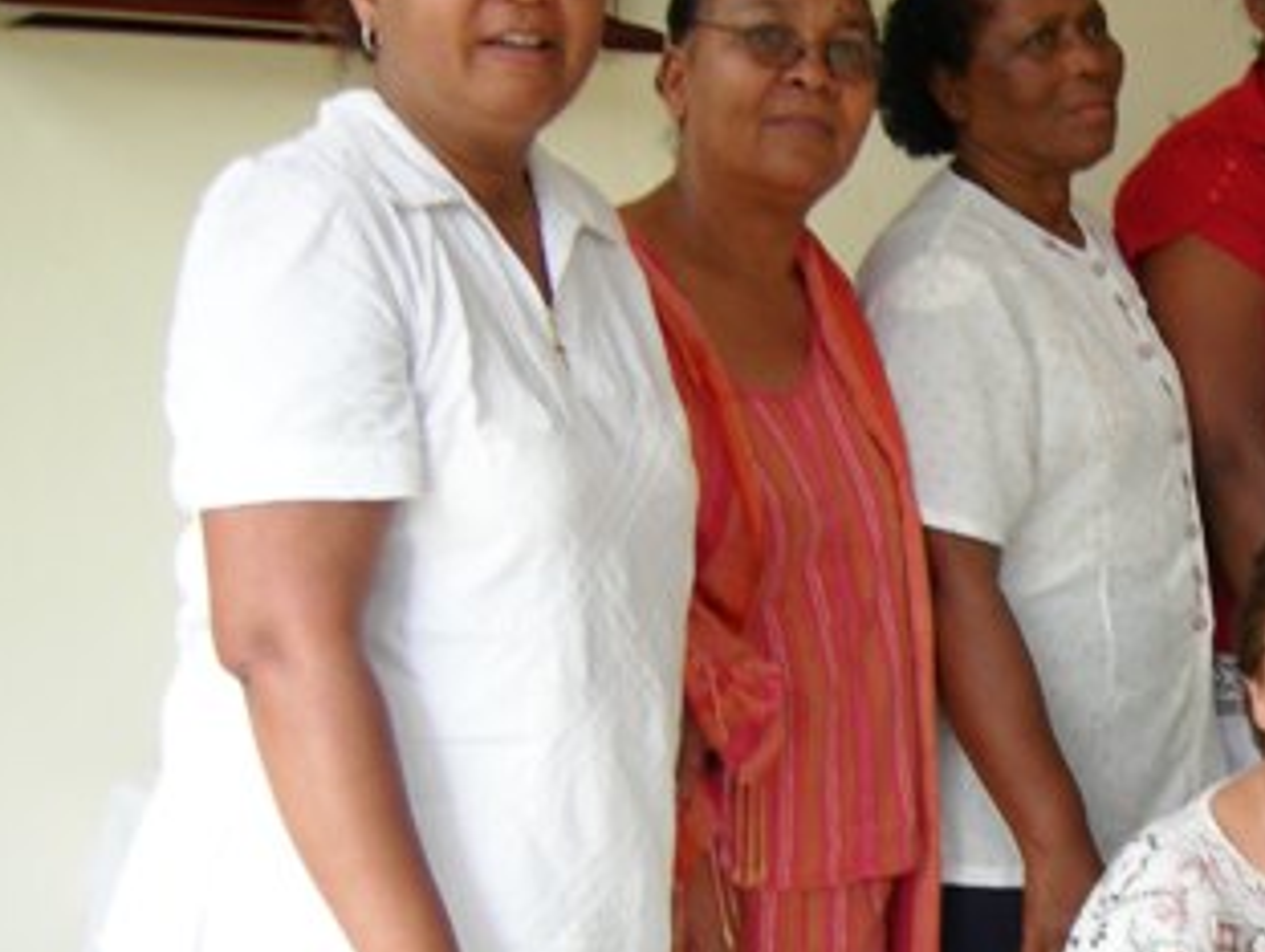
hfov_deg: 25.0
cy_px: 663
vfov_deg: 19.8
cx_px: 1281
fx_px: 2707
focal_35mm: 74
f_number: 2.7
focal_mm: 7.5
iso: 64
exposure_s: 1/41.5
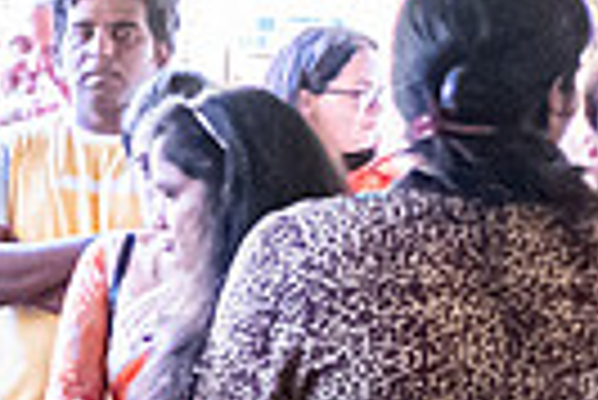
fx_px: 2611
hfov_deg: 10.5
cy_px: 247
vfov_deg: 8.8
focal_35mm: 157
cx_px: -991
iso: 5000
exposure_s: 1/250
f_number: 2.2
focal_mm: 18
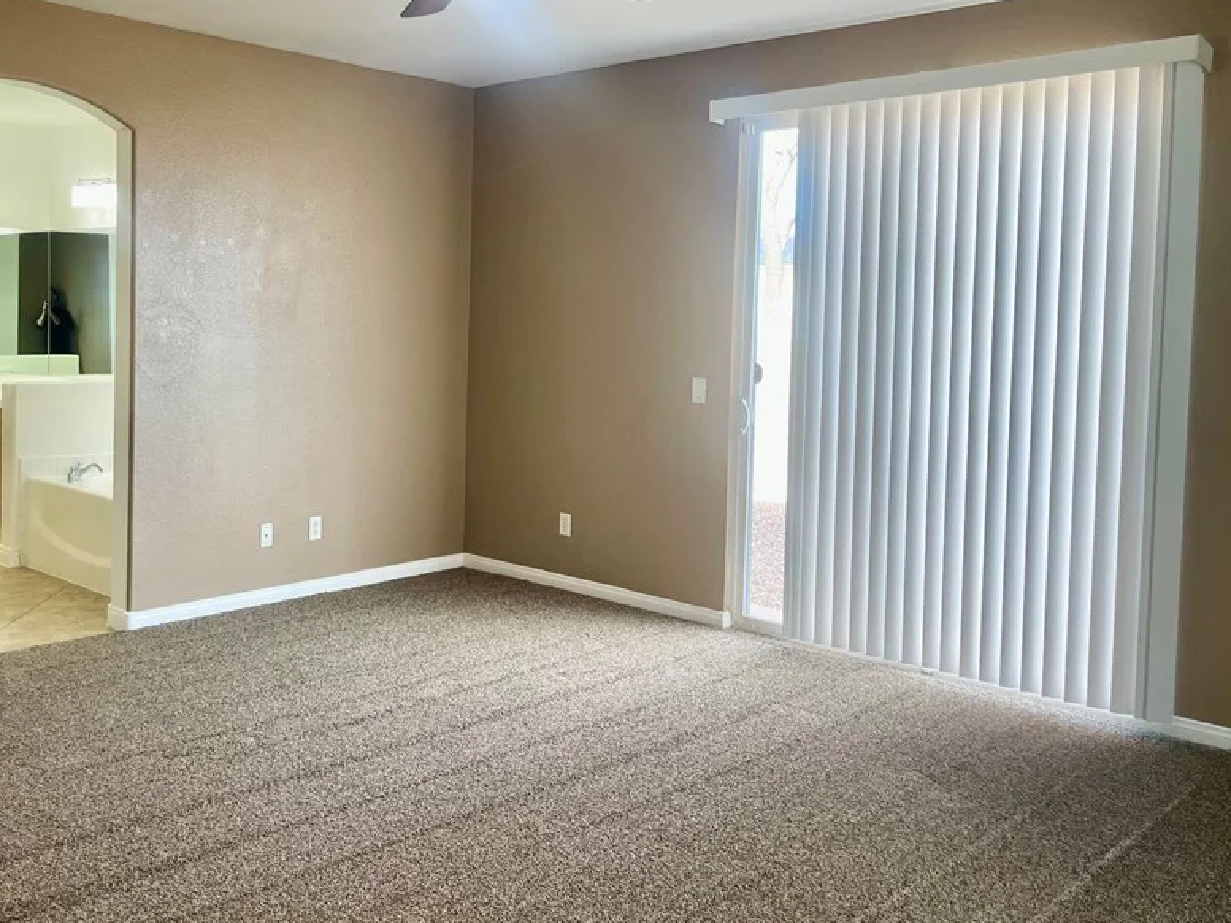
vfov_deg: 42.7
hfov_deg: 54.8
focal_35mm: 33
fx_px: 1174
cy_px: 352
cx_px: 471
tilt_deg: -2.8
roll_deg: -1.6
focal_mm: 5.1
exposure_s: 1/120
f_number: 1.6
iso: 64
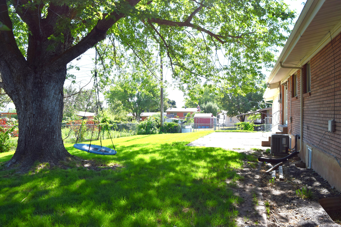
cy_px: 114
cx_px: 170
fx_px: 256
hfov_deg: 67.4
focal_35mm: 27
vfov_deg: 47.9
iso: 200
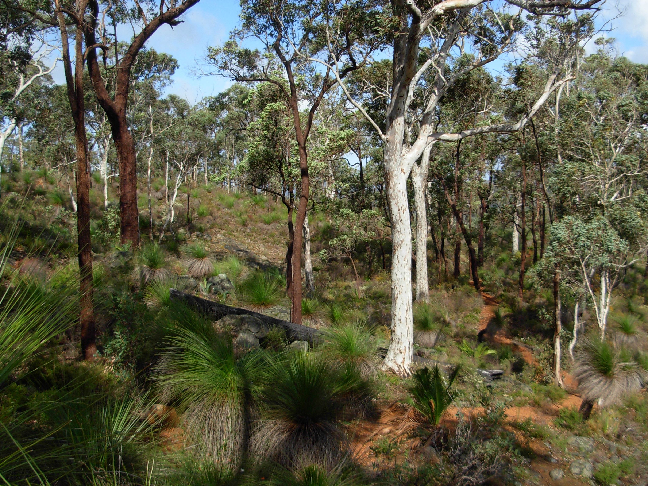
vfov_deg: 37.7
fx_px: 711
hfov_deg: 49.0
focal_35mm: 38
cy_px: 243
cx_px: 324
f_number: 2.9
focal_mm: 6.3
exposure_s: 1/939
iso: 79
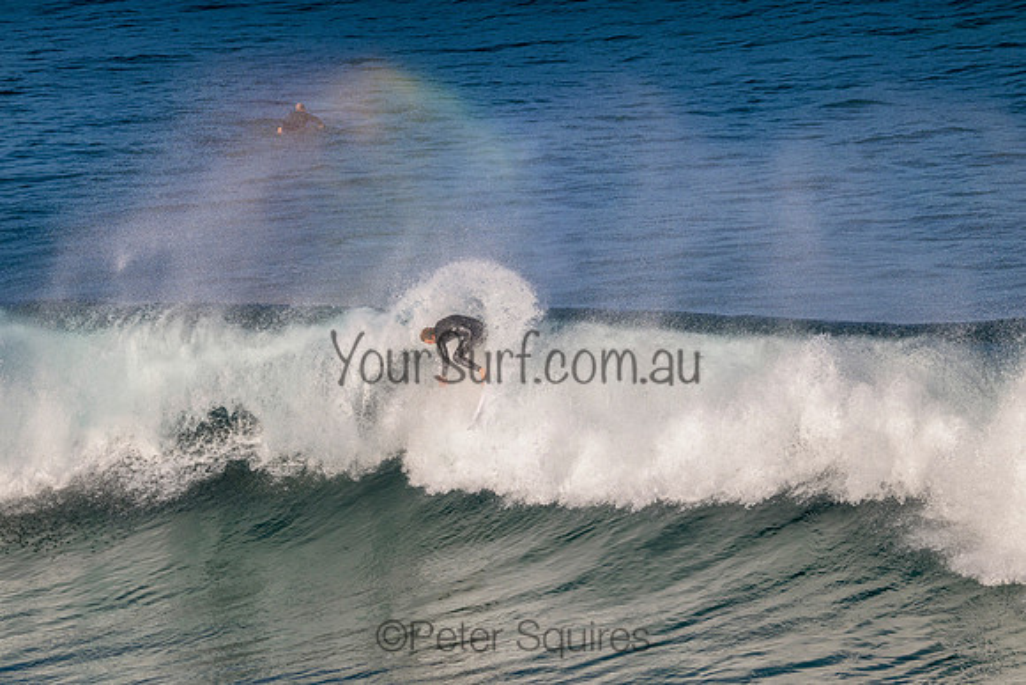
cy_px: 342
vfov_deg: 4.4
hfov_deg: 6.6
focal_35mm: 310
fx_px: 8837
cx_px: 513
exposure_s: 1/2000
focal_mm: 310
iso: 900
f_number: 11
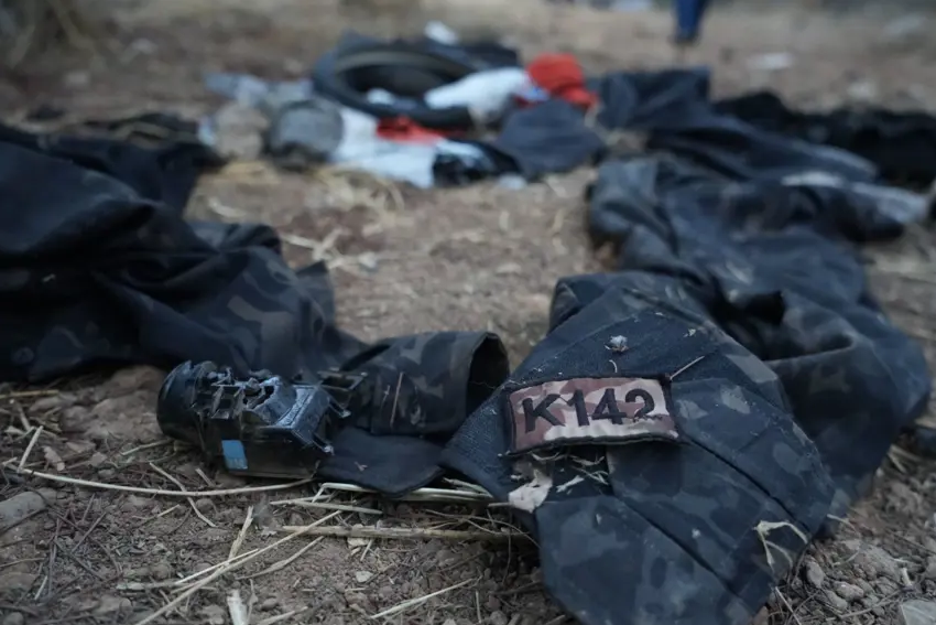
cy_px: 321
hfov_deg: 61.9
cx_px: 480
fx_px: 780
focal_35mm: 30
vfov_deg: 43.6
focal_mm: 29
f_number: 4
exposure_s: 1/60
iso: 8000
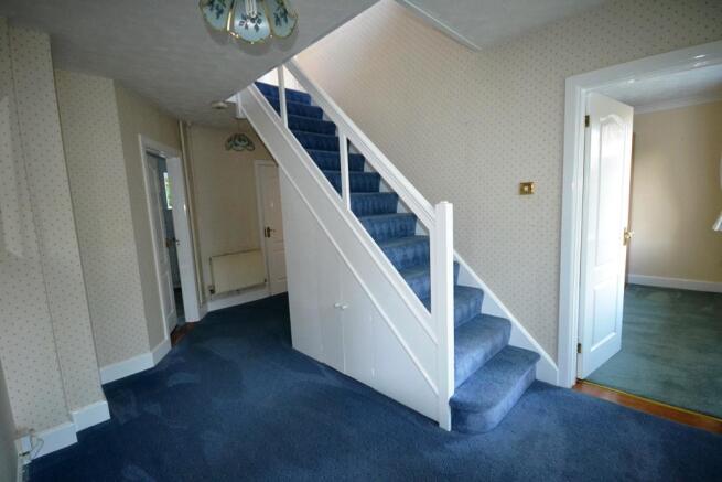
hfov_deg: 100.4
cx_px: 361
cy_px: 241
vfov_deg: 77.4
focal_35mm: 15
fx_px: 301
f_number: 4
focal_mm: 10
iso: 2000
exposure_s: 1/60
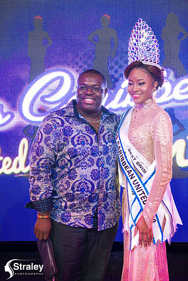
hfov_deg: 24.2
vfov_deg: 35.6
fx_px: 439
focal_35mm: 56
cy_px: 140
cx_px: 94
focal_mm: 56
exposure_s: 1/160
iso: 4000
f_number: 5
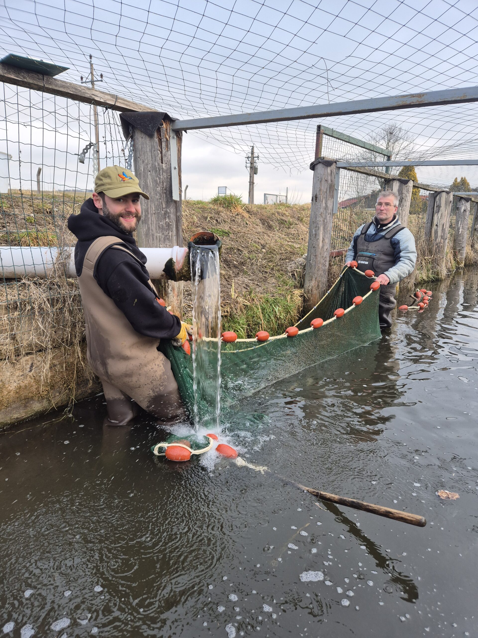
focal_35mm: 23
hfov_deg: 58.9
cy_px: 319
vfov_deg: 73.9
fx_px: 423
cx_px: 239
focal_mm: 5.4
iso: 32
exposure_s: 1/180
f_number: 1.8
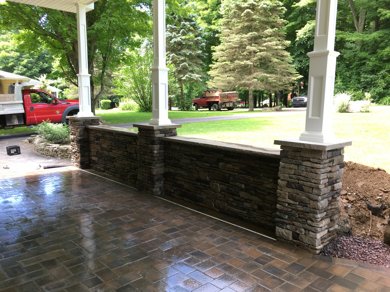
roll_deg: -1.2
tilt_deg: -8.1
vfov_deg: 48.2
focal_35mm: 29
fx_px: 327
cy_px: 146
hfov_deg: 61.7
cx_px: 195
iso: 40
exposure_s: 1/120
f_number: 2.2
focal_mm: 4.15
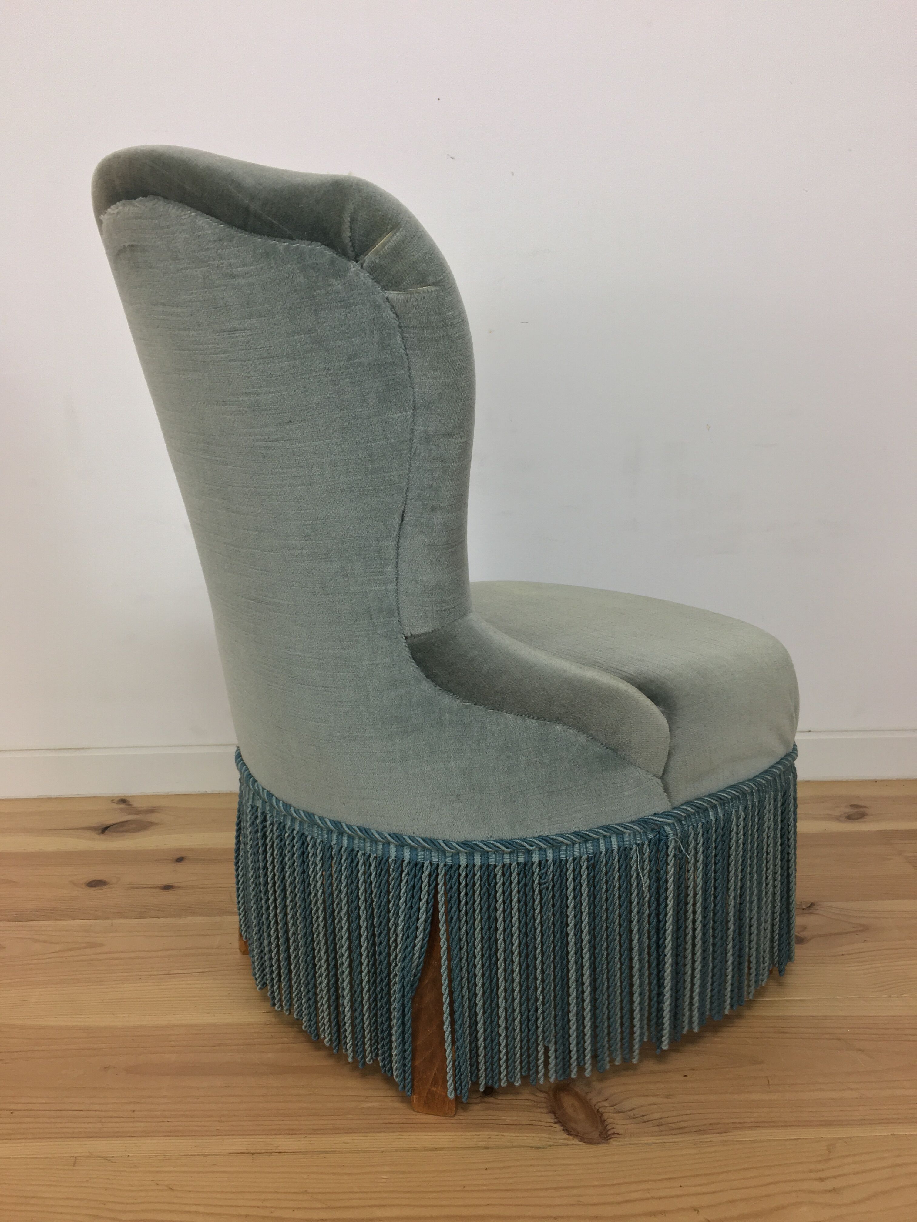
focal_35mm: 29
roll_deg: +1.4
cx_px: 458
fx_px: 1024
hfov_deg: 48.2
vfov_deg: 61.7
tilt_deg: -13.0
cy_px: 611
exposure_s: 1/33
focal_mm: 4.15
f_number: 2.2
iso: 40
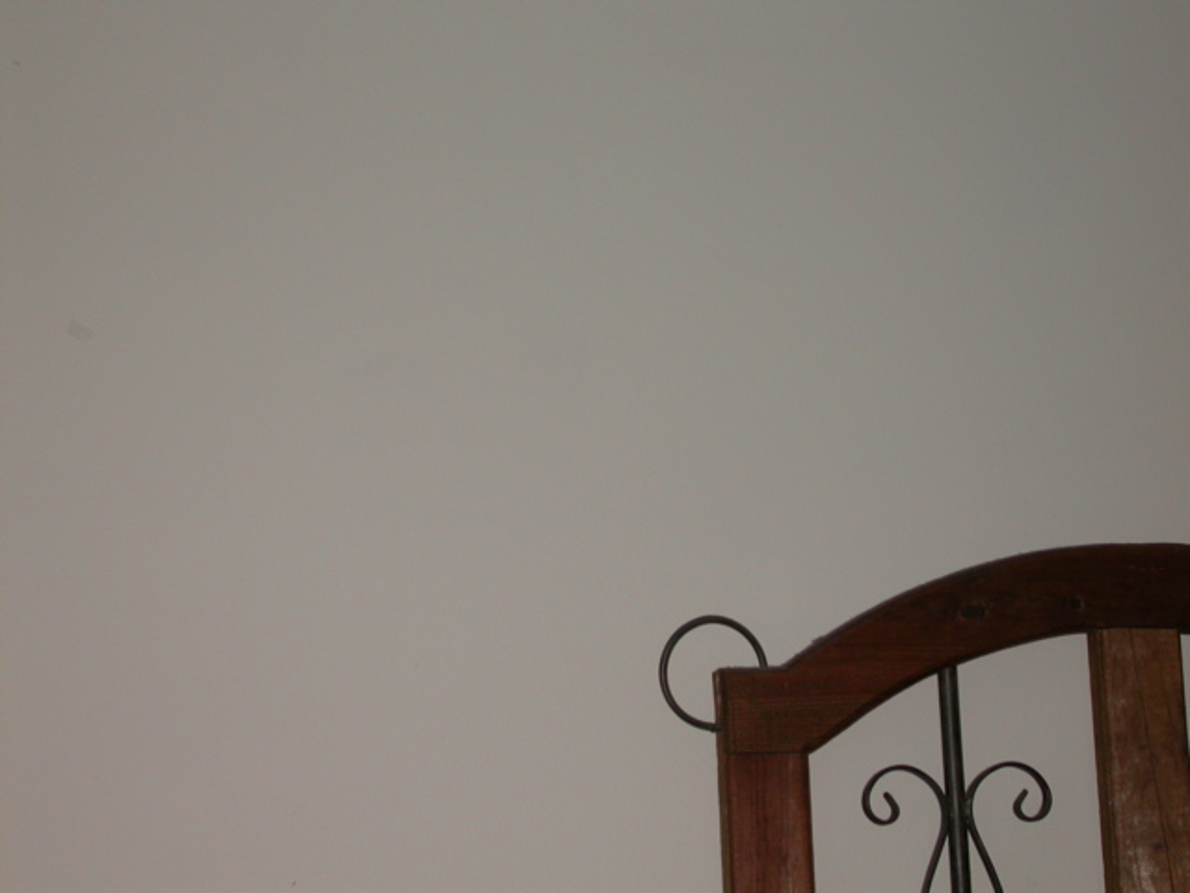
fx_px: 3197
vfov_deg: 15.9
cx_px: 595
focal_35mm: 93
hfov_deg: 21.1
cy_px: 446
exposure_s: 1/60.3
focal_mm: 19.3
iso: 100
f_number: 3.8
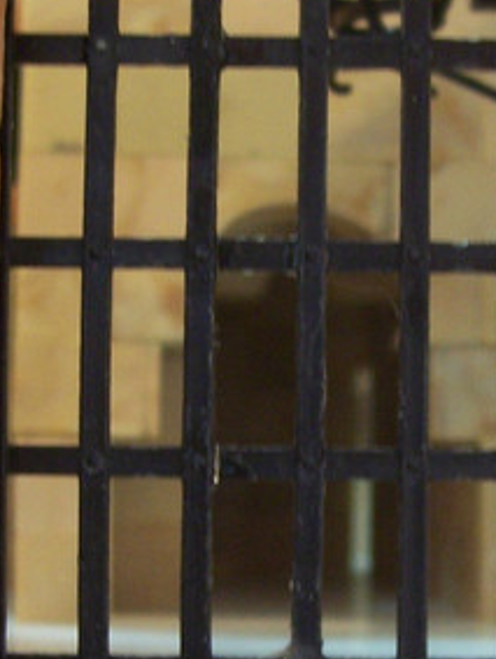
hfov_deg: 15.4
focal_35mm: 96
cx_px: 366
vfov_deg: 20.2
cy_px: 543
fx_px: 1830
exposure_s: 1/10
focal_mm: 5.6
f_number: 2.7
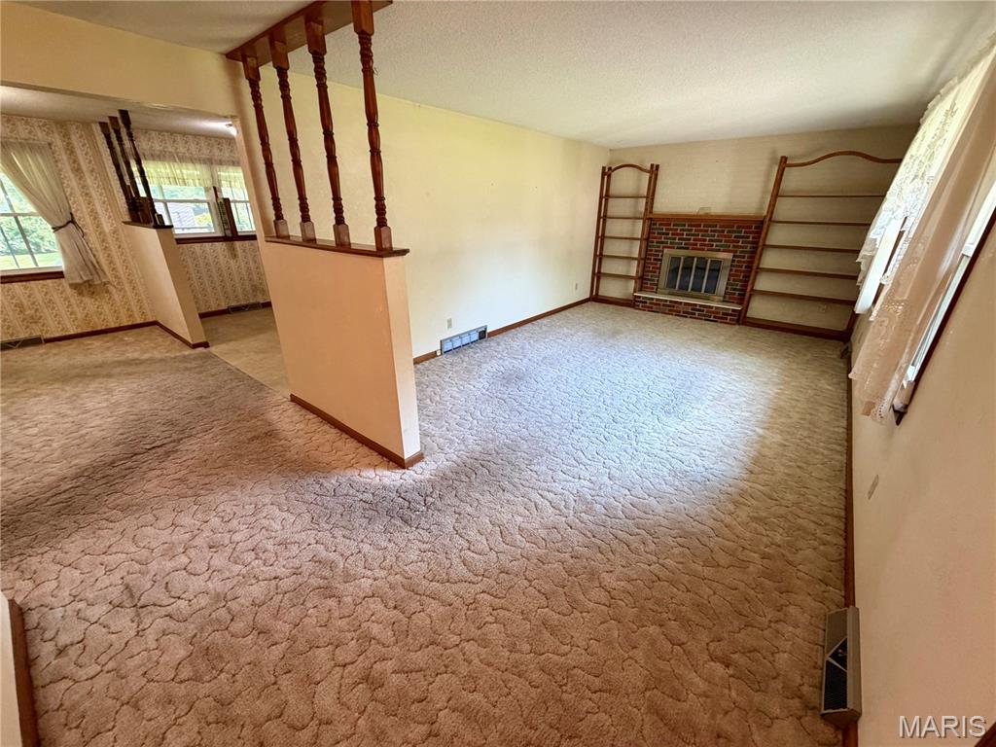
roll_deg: -0.3
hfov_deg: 102.1
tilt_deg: -22.6
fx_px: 403
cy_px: 374
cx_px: 498
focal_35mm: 14
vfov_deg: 85.7
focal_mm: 2.22
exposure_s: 1/60
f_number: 2.2
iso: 200
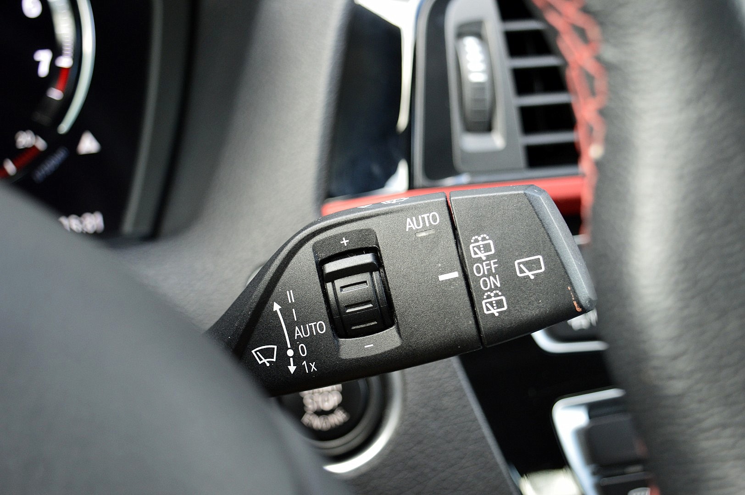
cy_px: 248
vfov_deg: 22.6
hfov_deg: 33.4
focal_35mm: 60
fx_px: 1241
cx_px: 372
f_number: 4.8
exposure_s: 1/50
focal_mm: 40
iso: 800
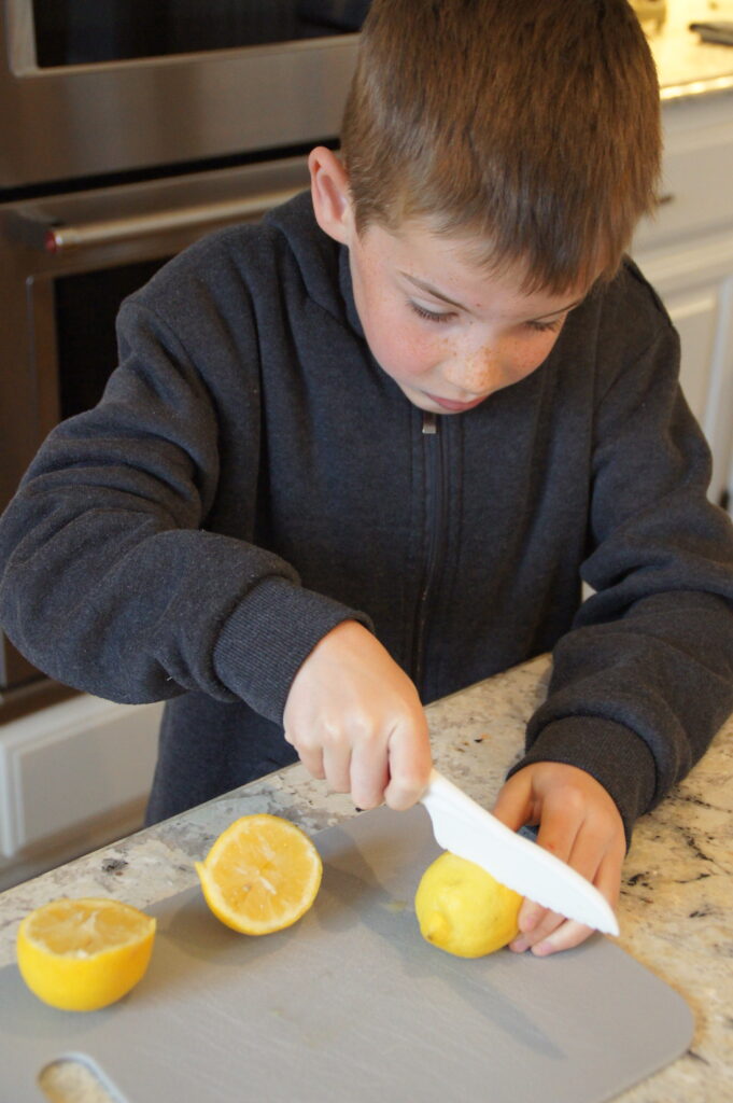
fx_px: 1606
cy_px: 552
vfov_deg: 37.9
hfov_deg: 25.7
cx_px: 366
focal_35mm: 52
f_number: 4.5
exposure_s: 1/60
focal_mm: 35
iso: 1600
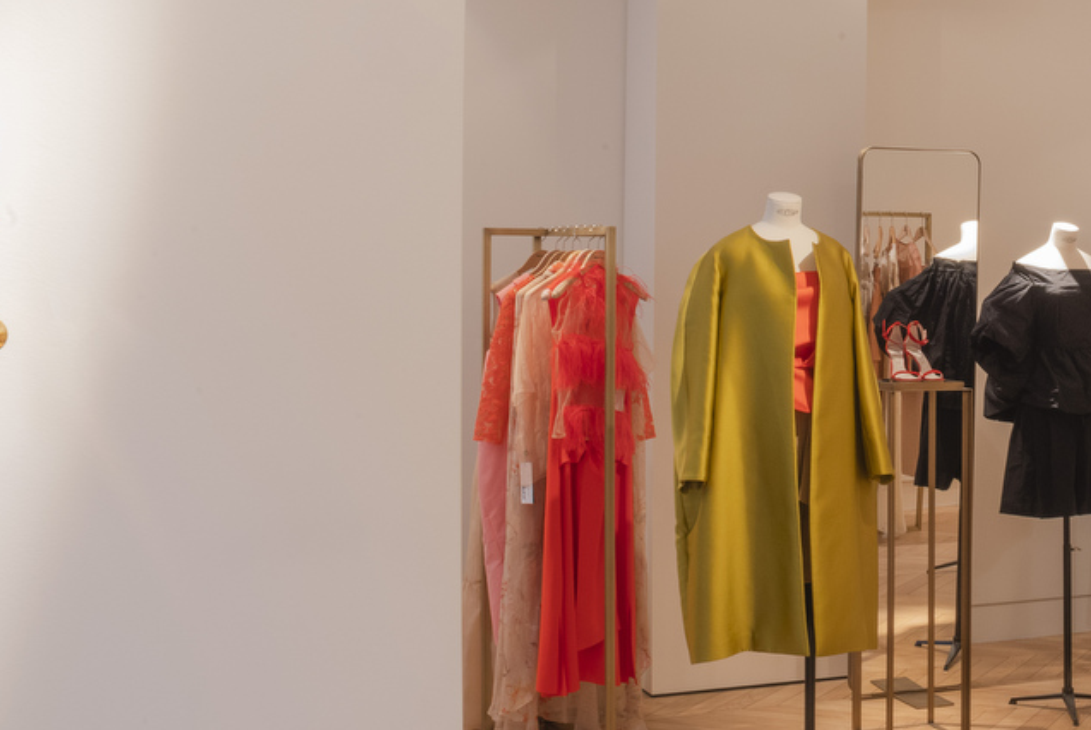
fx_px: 1820
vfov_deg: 22.6
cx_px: 856
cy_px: 497
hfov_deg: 32.5
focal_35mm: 60
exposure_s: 1/1.67
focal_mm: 28
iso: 400
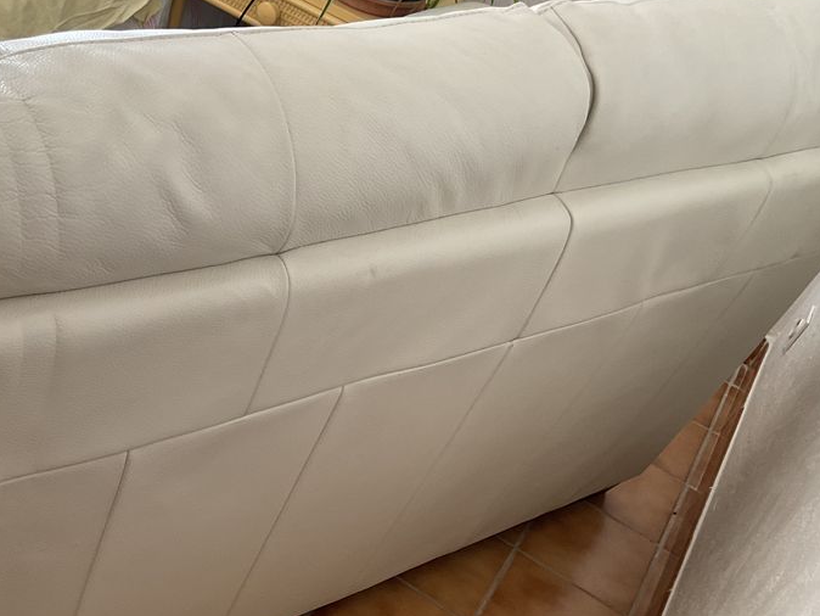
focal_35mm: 43
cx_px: 226
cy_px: 365
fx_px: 1019
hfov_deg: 42.7
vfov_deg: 33.5
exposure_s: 1/60
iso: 64
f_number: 1.8
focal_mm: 3
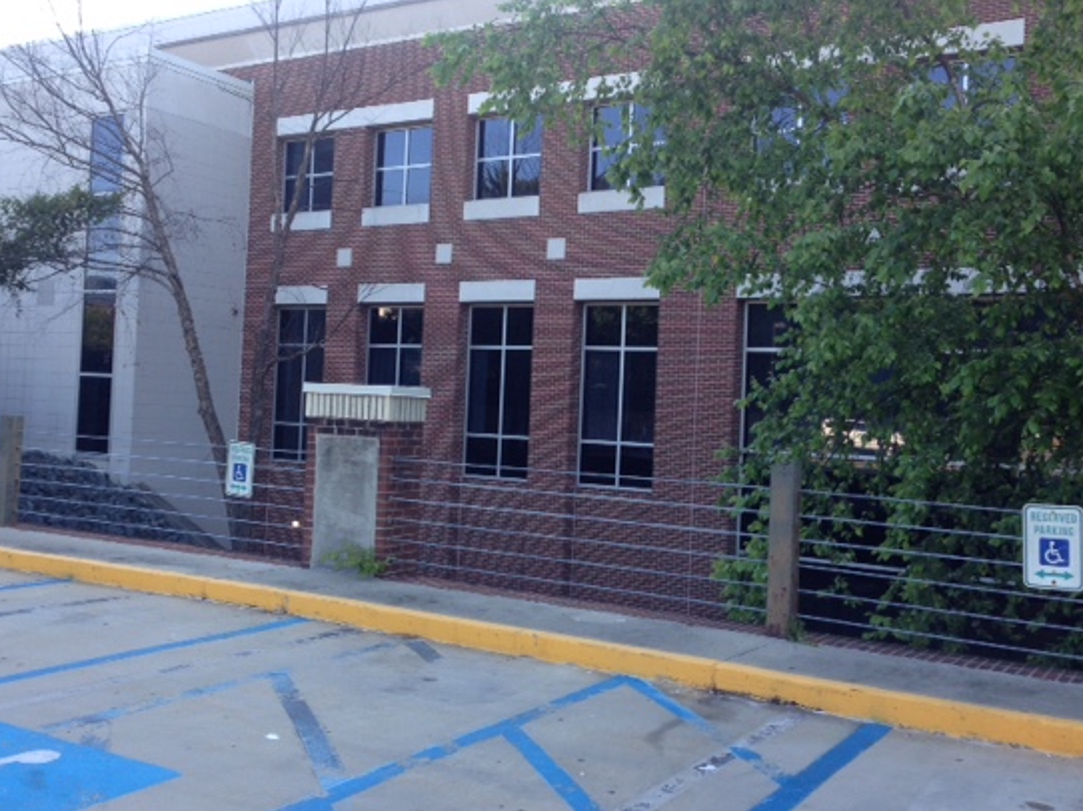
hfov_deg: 47.9
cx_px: 514
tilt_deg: -0.1
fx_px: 1220
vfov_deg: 36.8
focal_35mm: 39
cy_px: 368
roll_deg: -1.4
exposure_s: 1/162
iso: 50
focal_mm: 4.12
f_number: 2.4
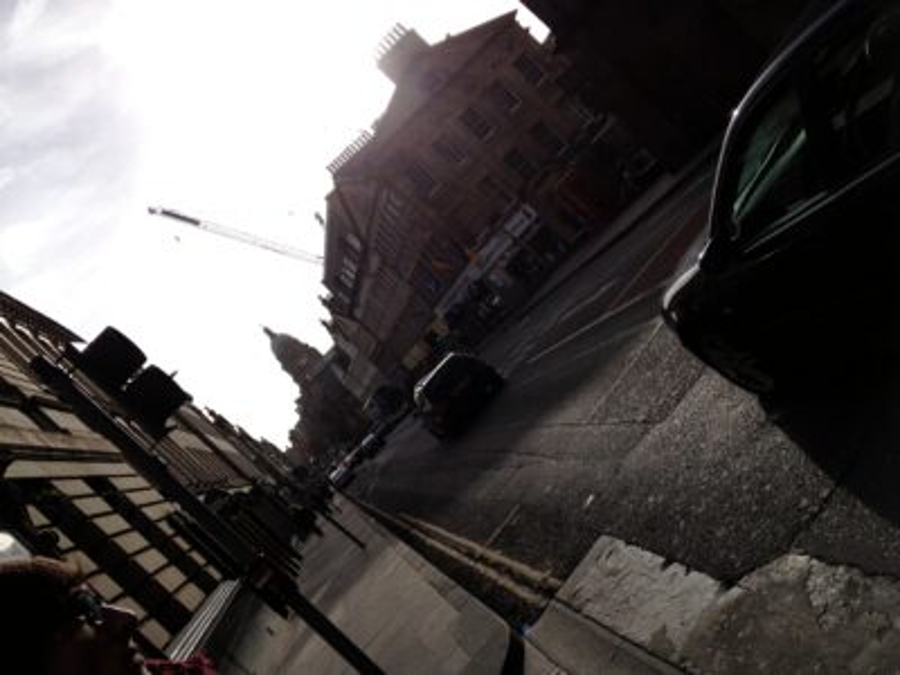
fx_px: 910
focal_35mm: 35
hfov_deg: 52.6
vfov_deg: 40.7
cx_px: 450
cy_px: 338
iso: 50
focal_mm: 4.28
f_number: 2.4
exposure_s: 1/3690
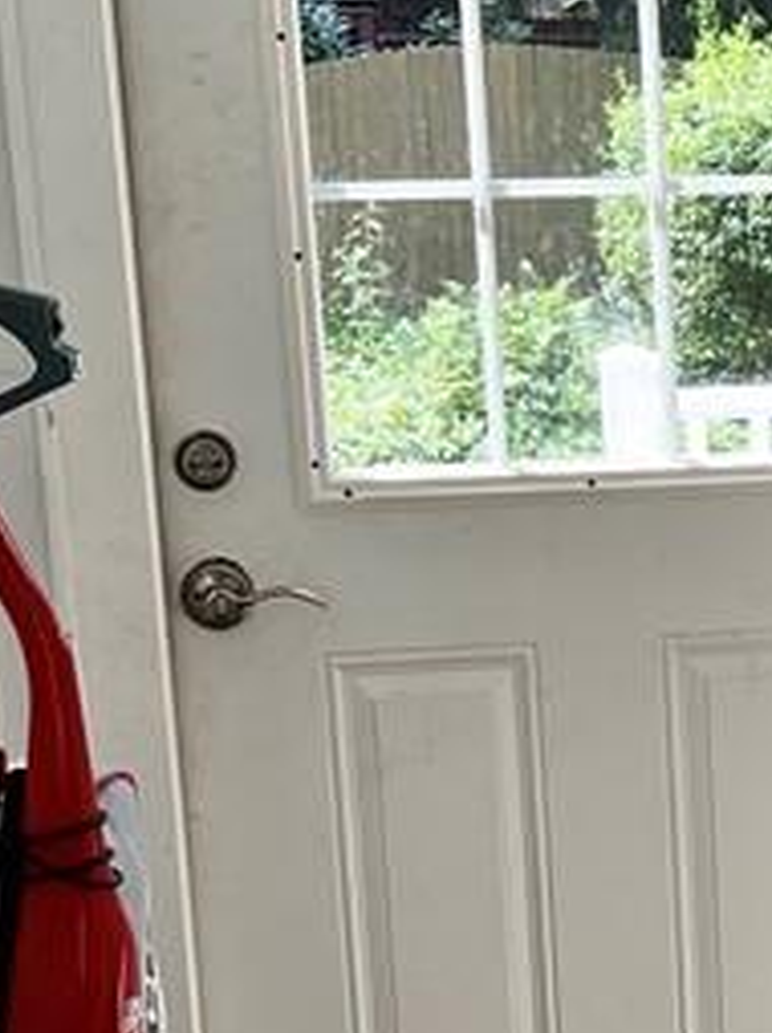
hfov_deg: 13.4
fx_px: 3128
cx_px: 1121
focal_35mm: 105
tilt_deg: -14.2
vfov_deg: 18.5
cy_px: 866
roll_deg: +1.7
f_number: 1.5
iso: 40
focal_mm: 5.7
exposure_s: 1/178
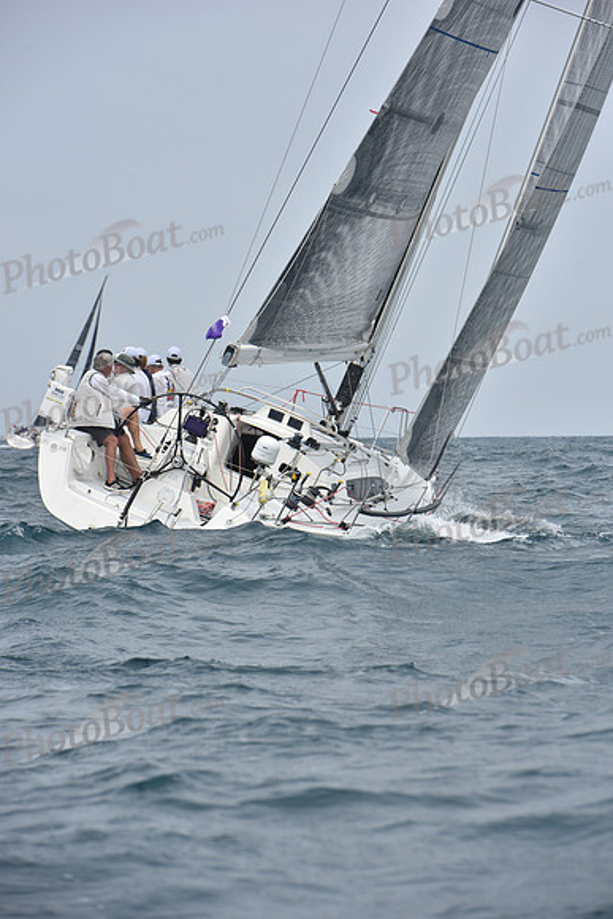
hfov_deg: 6.9
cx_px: 306
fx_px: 5105
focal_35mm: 200
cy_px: 460
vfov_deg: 10.3
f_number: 10
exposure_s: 1/800
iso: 250
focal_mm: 200
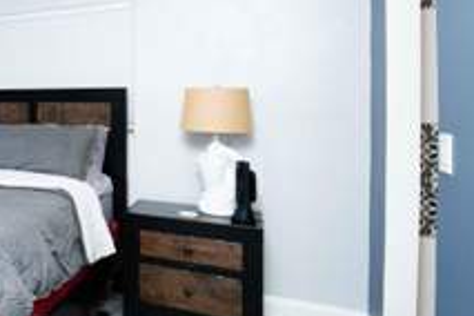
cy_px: 102
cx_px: -38
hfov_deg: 44.7
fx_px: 434
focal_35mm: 33
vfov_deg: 39.4
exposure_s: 1/160
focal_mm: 14
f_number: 5.6
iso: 1250
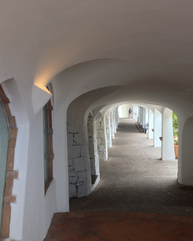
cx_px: 151
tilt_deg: -6.1
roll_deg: +0.8
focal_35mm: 46
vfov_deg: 40.3
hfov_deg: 32.0
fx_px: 328
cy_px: 120
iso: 64
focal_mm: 4.28
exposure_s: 1/120
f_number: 2.4
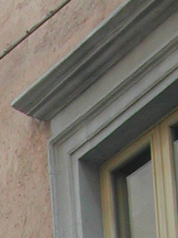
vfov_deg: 7.1
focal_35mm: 248
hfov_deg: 5.9
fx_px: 1703
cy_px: 716
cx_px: -155
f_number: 2.8
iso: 100
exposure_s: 1/154
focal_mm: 8
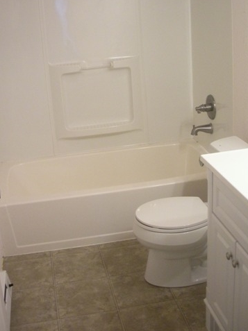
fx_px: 450
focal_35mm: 47
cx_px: 133
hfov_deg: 30.8
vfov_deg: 40.1
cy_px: 119
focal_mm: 6.3
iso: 400
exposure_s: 1/60
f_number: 3.5
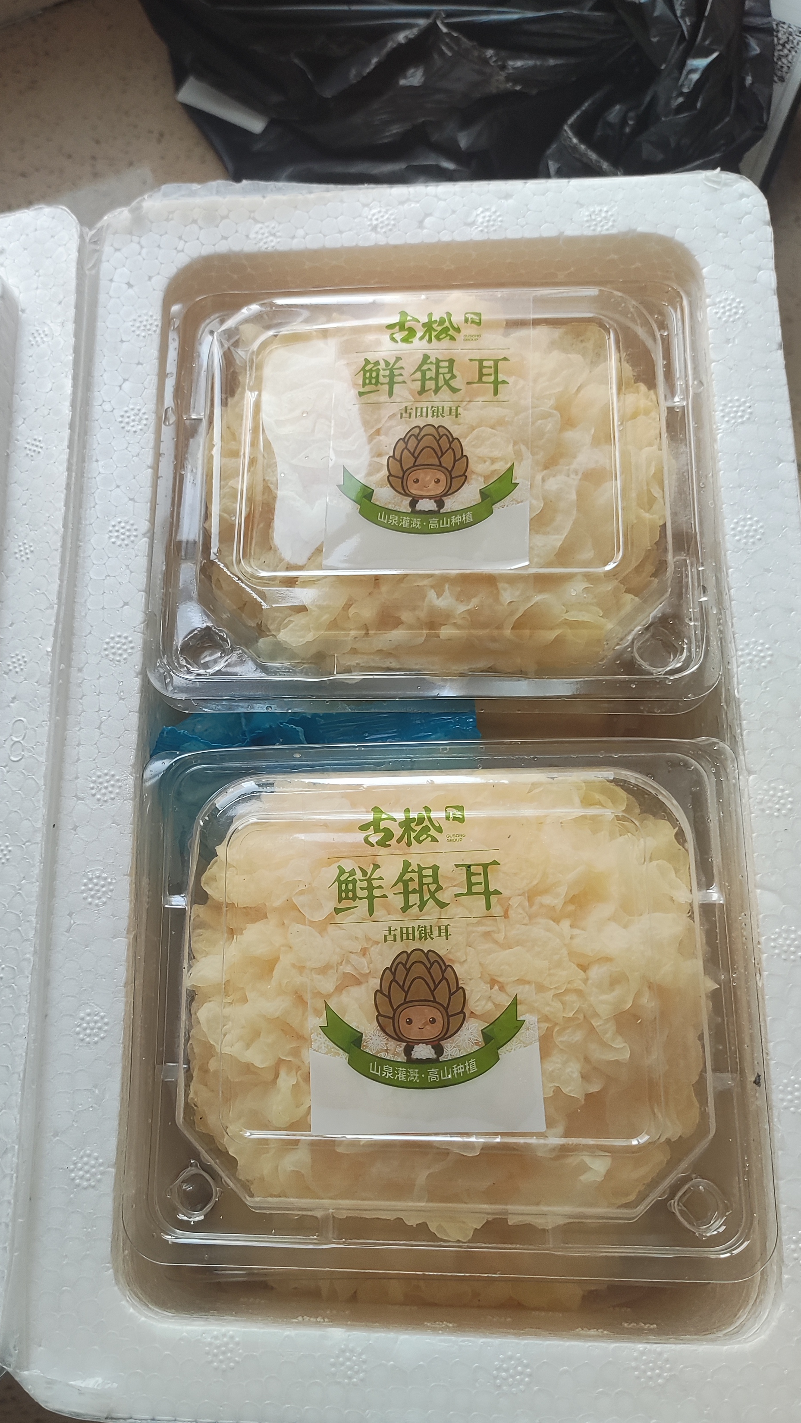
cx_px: 267
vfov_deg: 59.2
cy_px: 816
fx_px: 1246
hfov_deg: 35.3
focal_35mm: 33
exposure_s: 1/100
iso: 125
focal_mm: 4.71
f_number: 1.79
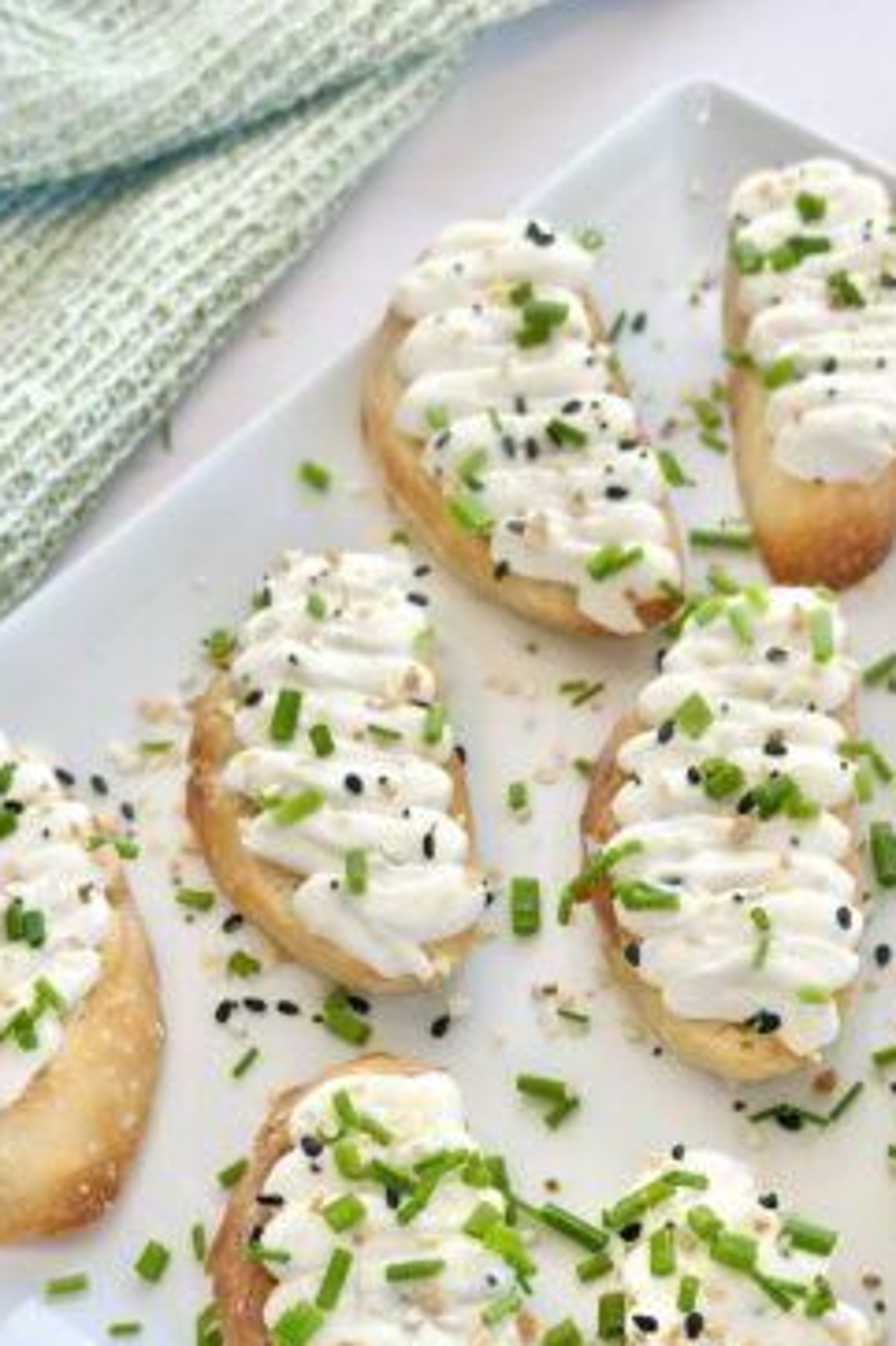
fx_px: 2578
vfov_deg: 29.0
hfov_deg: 19.7
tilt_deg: -56.4
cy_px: 911
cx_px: 485
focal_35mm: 69
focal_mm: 6.86
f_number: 1.78
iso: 80
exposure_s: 1/406
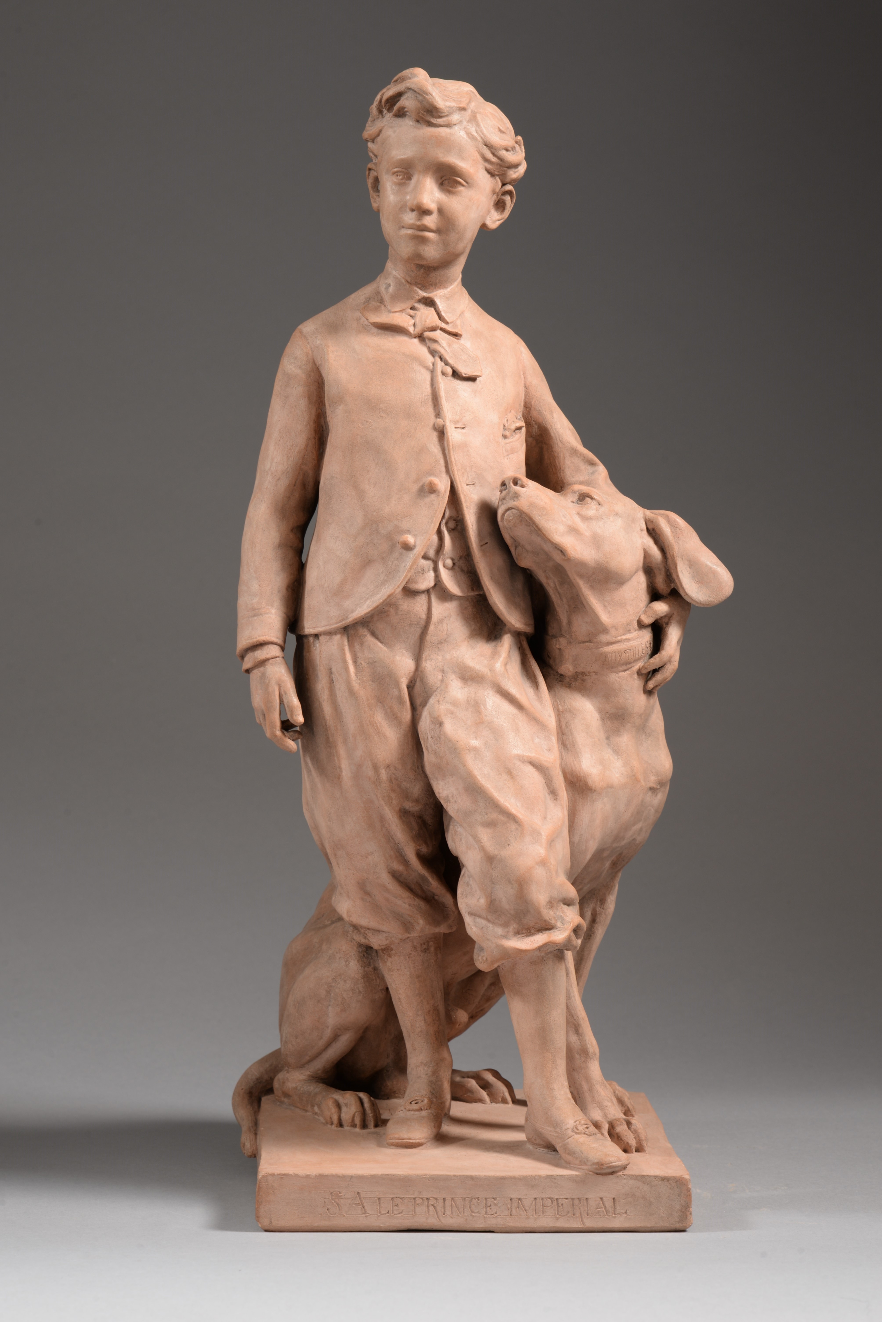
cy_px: 661
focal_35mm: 85
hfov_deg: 16.1
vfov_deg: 23.9
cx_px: 441
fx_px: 3120
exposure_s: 1/100
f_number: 14
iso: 125
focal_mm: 85
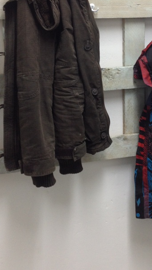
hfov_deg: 19.3
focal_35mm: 62
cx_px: 106
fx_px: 444
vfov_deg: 33.6
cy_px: 92
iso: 80
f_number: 2.4
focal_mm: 4.28
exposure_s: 1/20
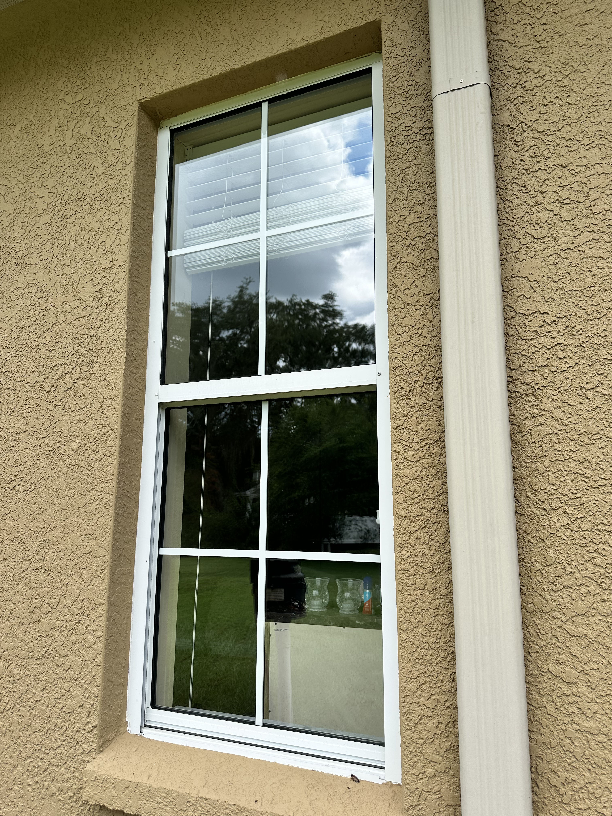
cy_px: 408
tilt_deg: +7.1
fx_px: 566
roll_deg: -1.8
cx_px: 306
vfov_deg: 71.6
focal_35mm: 24
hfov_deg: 56.8
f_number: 1.78
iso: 80
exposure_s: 1/1241
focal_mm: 6.86
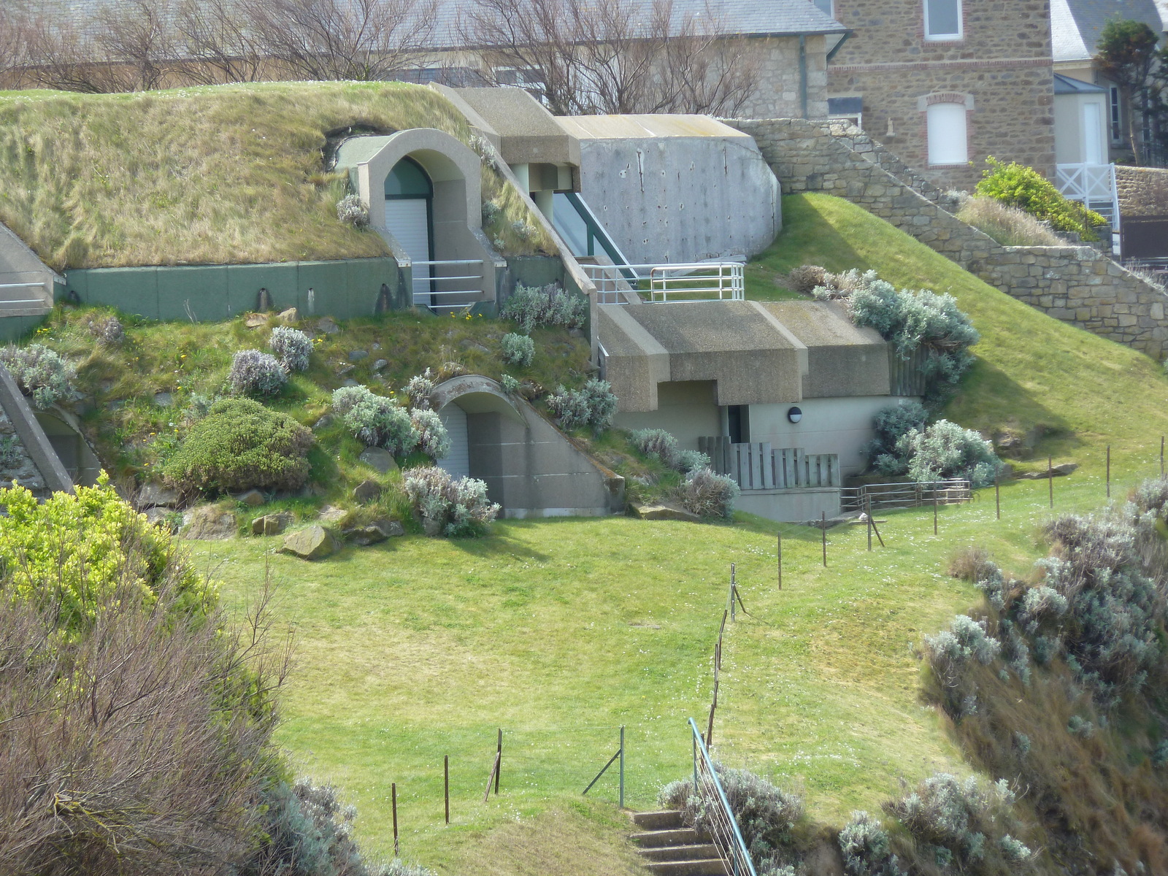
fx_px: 8165
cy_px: 438
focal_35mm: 242
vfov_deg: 6.1
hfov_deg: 8.2
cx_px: 584
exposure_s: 1/125
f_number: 4.7
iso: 80
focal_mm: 39.7
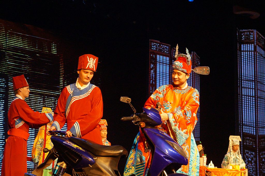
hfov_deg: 24.6
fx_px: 607
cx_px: 132
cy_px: 88
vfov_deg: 16.5
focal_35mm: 82
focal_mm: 55
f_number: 5.6
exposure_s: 1/800
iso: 3200
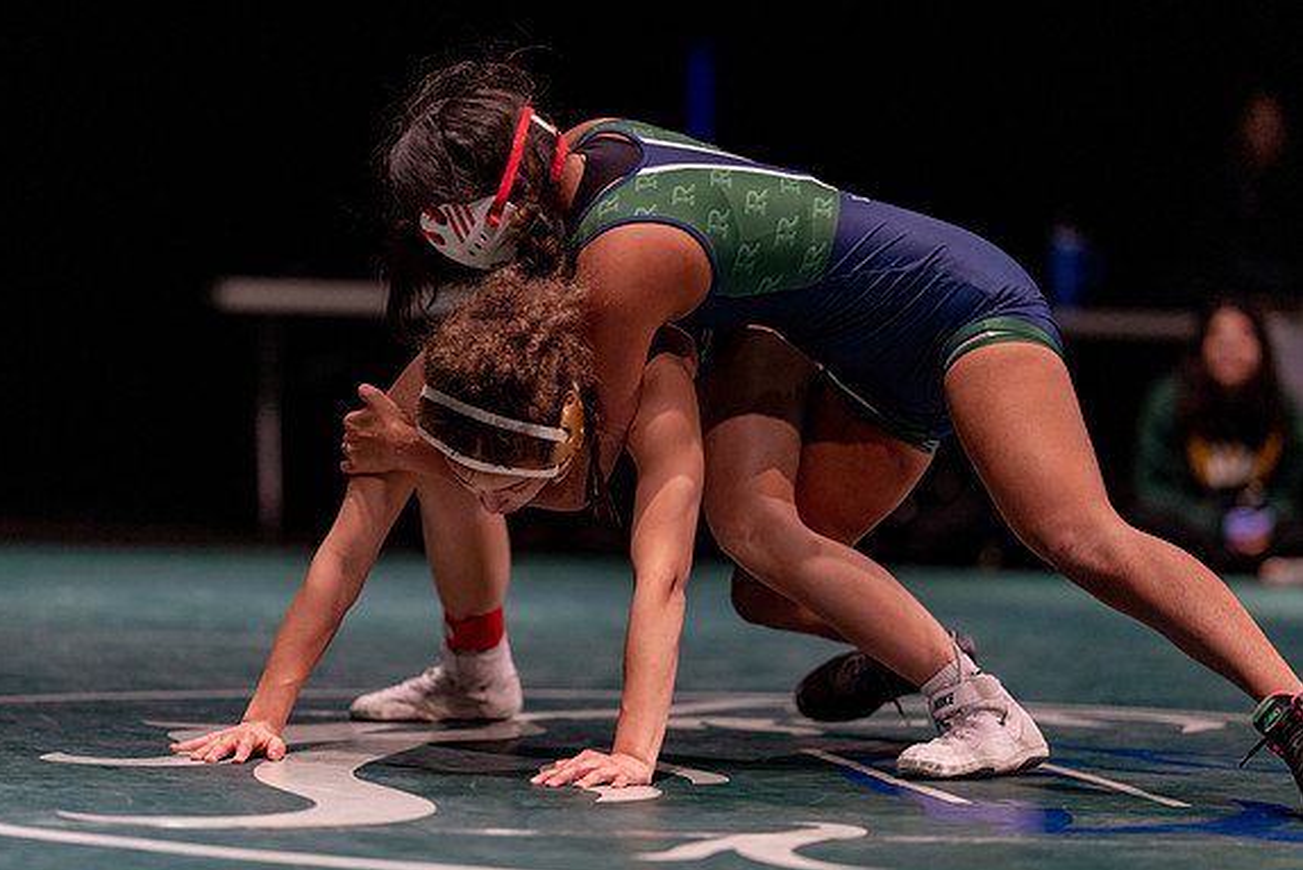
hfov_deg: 14.1
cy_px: 434
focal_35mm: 146
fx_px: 5285
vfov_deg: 9.4
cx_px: 600
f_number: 1.8
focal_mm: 135
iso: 1600
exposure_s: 1/1000
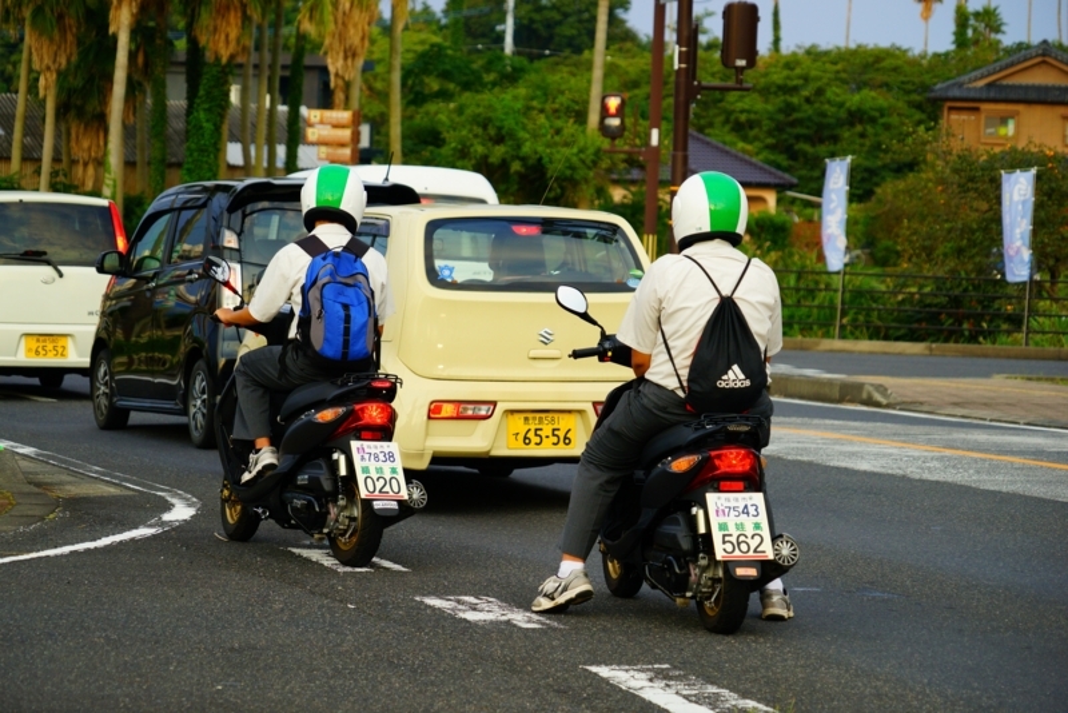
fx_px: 3858
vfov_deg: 10.6
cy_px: 356
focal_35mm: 130
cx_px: 534
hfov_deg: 15.8
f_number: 6.3
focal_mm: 130
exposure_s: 1/500
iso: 640
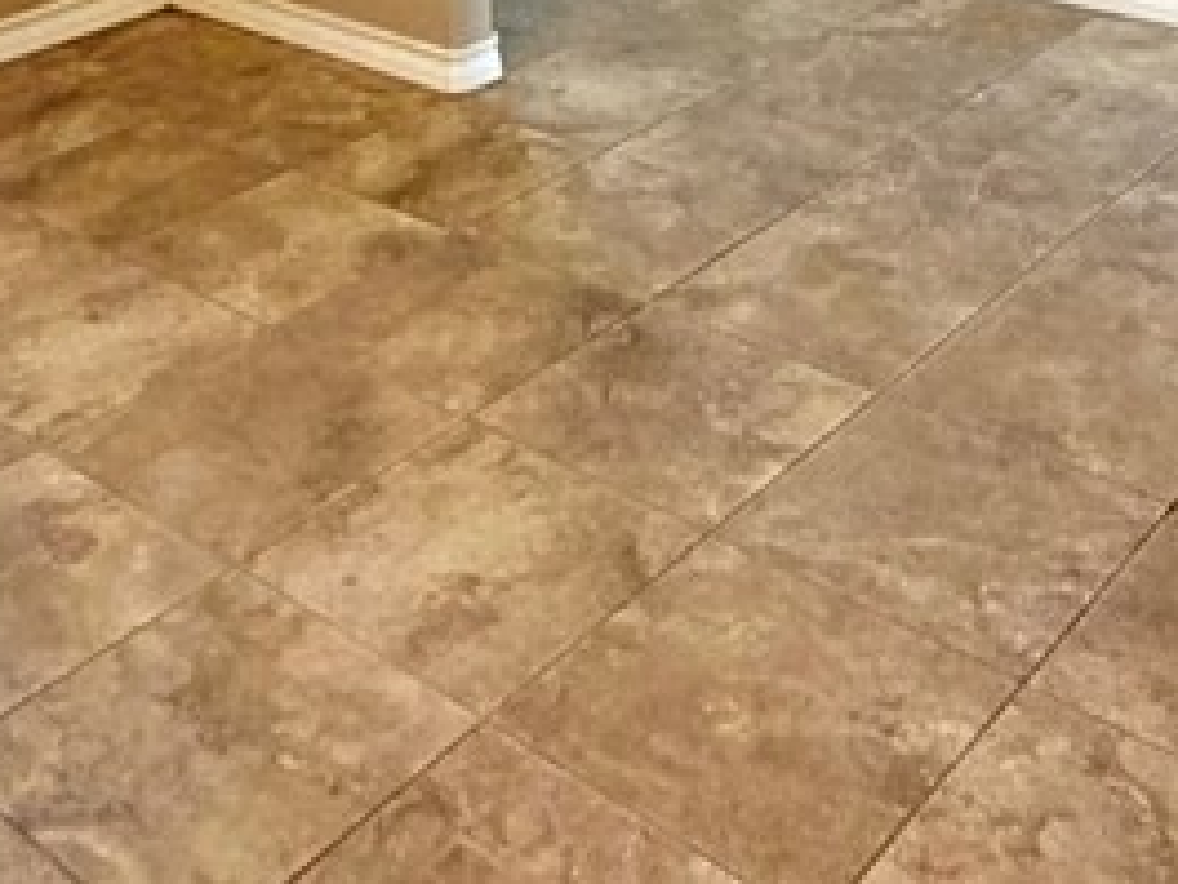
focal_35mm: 54
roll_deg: +3.2
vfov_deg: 23.5
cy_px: -302
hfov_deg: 35.4
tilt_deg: -9.2
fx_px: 1838
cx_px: 485
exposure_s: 1/60
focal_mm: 2.22
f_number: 2.2
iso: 320
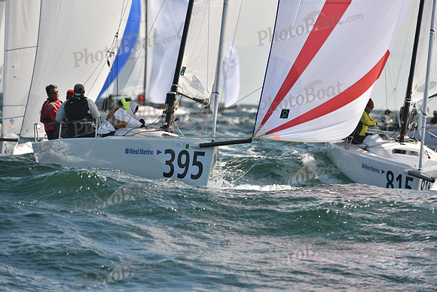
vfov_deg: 3.9
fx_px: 4249
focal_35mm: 350
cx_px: 218
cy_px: 146
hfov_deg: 5.9
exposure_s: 1/1250
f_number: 5.6
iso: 250
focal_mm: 350
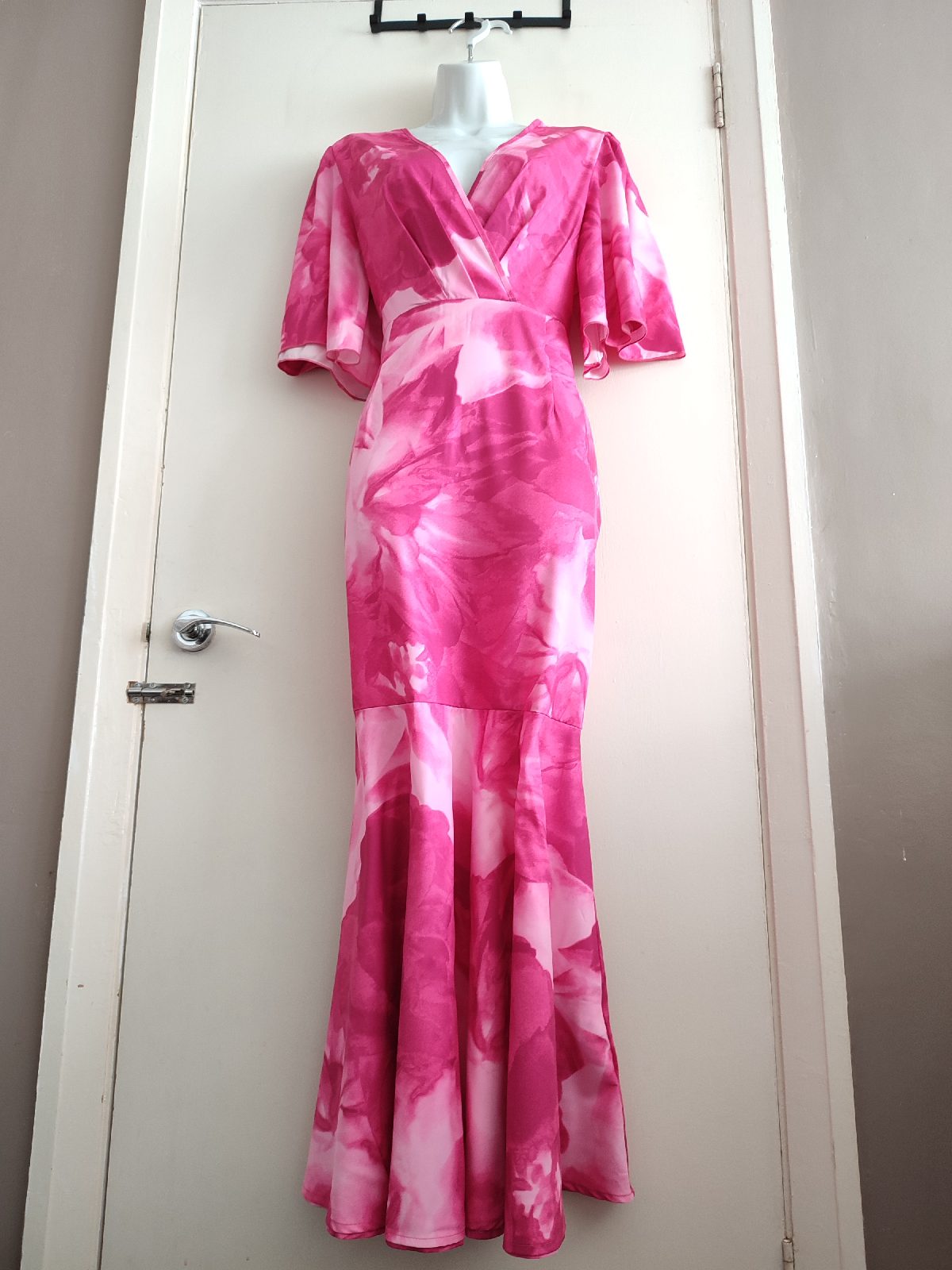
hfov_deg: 56.8
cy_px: 635
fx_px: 880
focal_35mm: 24
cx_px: 476
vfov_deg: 71.6
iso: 402
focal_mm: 5.89
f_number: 1.89
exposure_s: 1/33
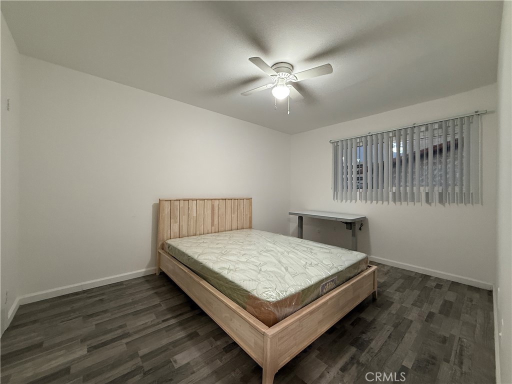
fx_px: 207
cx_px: 256
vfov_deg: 85.7
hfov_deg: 102.1
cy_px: 192
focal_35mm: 14
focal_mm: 2.22
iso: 400
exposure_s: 1/60
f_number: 2.2
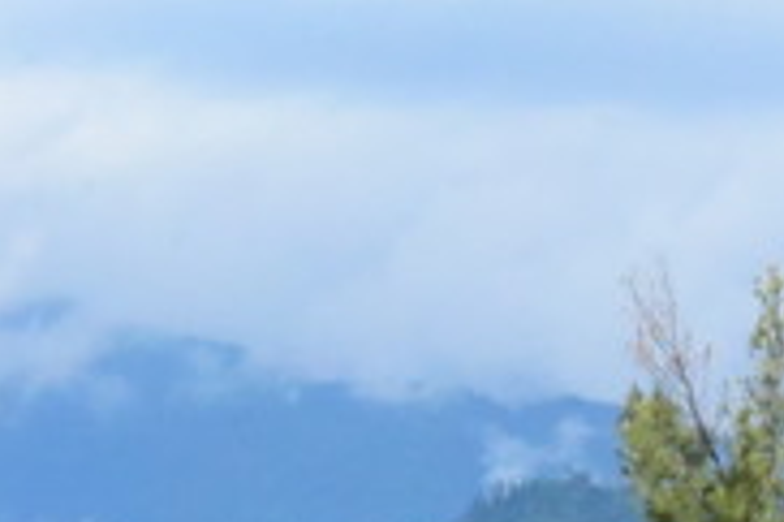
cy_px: 1050
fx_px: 11205
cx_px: 293
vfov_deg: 2.7
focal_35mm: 515
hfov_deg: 4.0
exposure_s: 1/4000
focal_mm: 120
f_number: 16
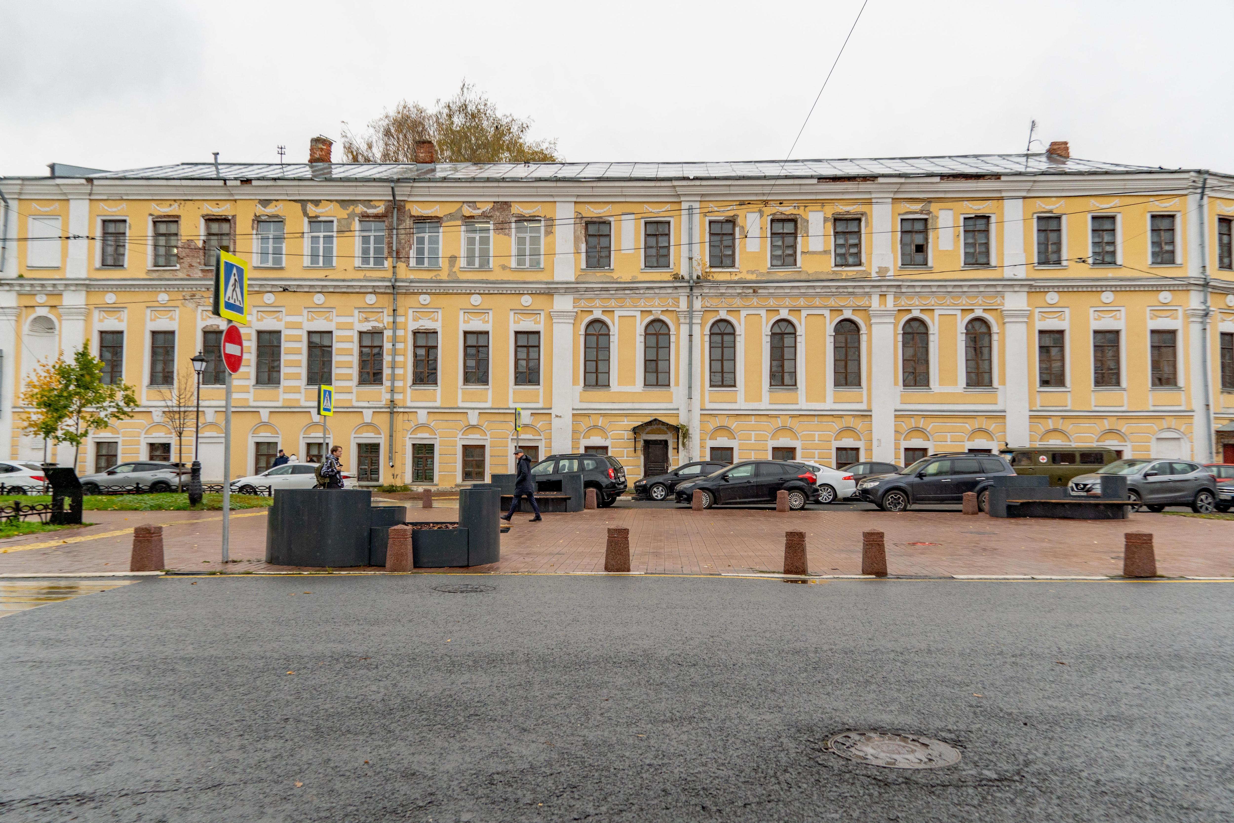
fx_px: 928
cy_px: 412
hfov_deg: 67.3
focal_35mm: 27
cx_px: 617
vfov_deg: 47.8
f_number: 3.5
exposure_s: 1/640
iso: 320
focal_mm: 18
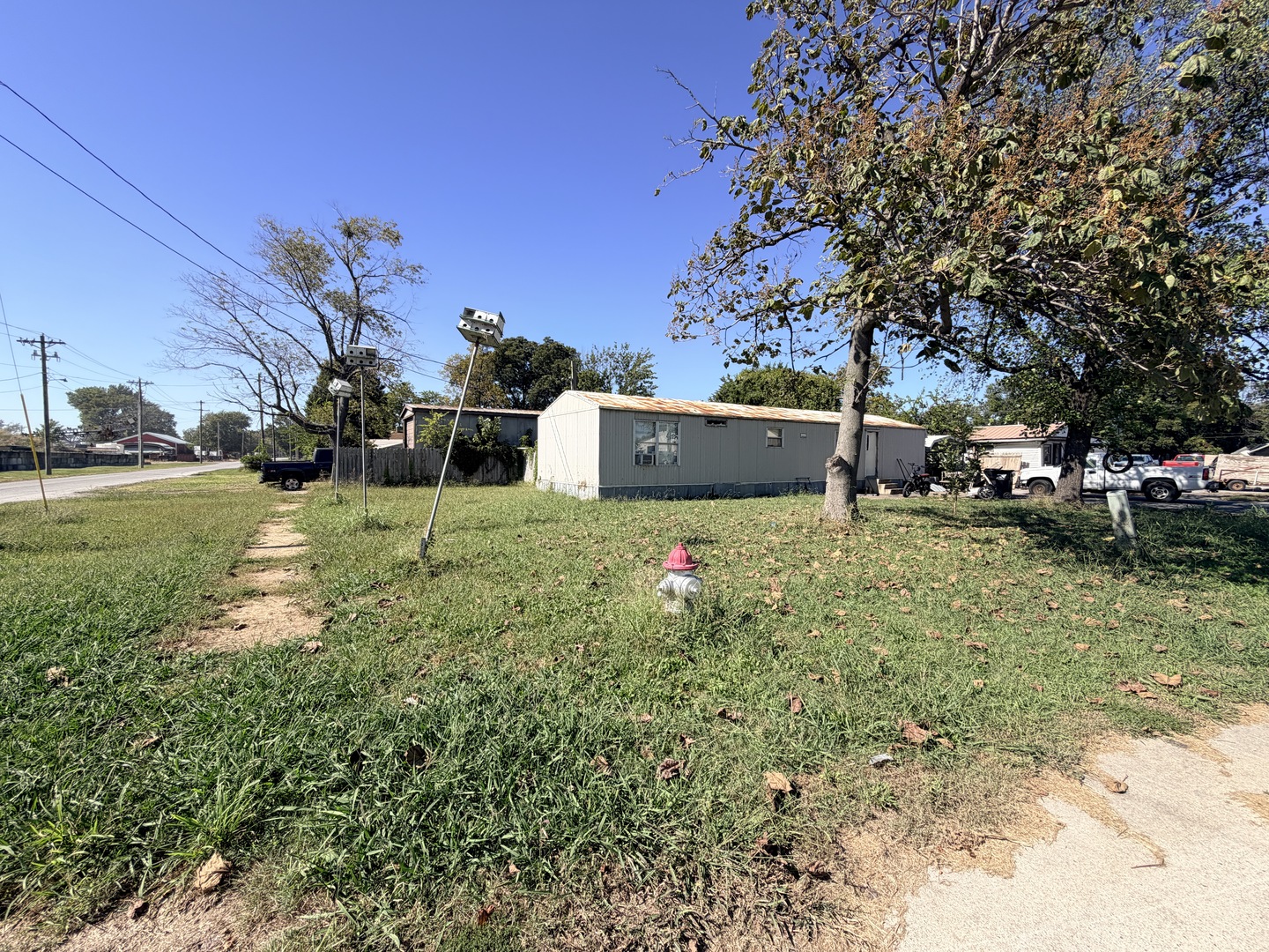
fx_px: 513
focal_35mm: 14
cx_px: 634
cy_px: 476
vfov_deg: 85.7
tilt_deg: -1.1
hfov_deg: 102.1
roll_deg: -0.3
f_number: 2.2
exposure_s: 1/770
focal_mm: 2.22
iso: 25
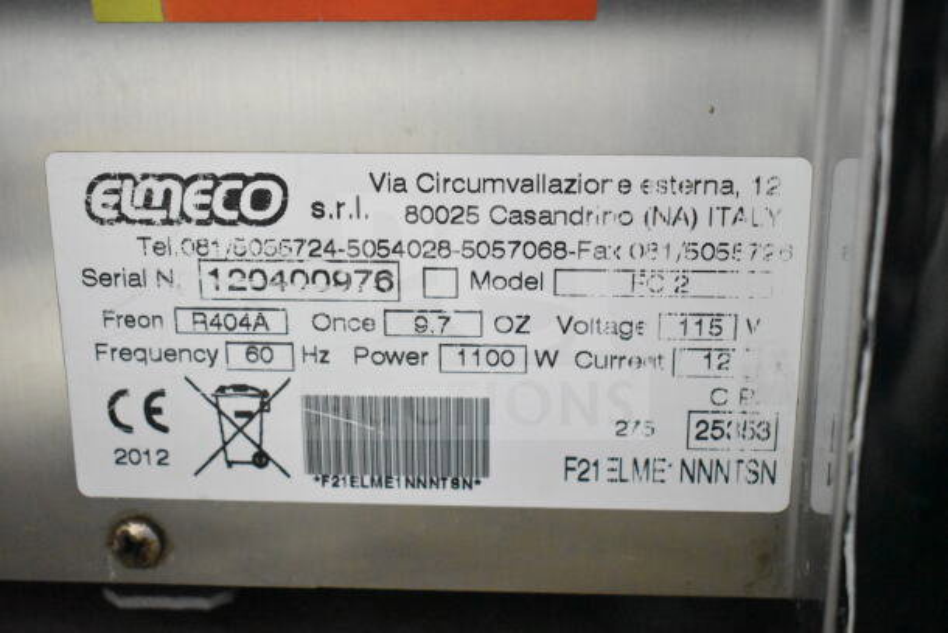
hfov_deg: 37.8
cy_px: 316
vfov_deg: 25.8
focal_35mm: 52
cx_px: 474
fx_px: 1383
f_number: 4.5
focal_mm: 35
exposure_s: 1/60
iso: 10000
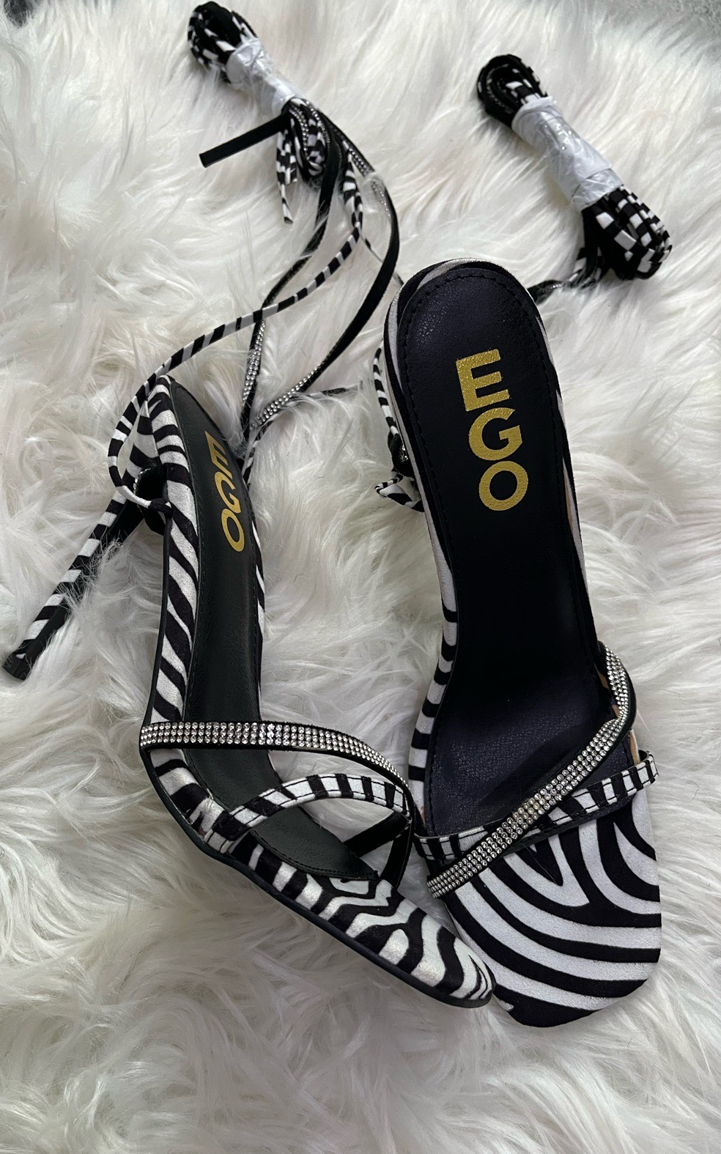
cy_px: 570
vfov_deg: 66.5
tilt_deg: -70.3
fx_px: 881
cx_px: 324
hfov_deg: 44.5
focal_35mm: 28
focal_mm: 5.1
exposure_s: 1/88
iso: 125
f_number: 1.6
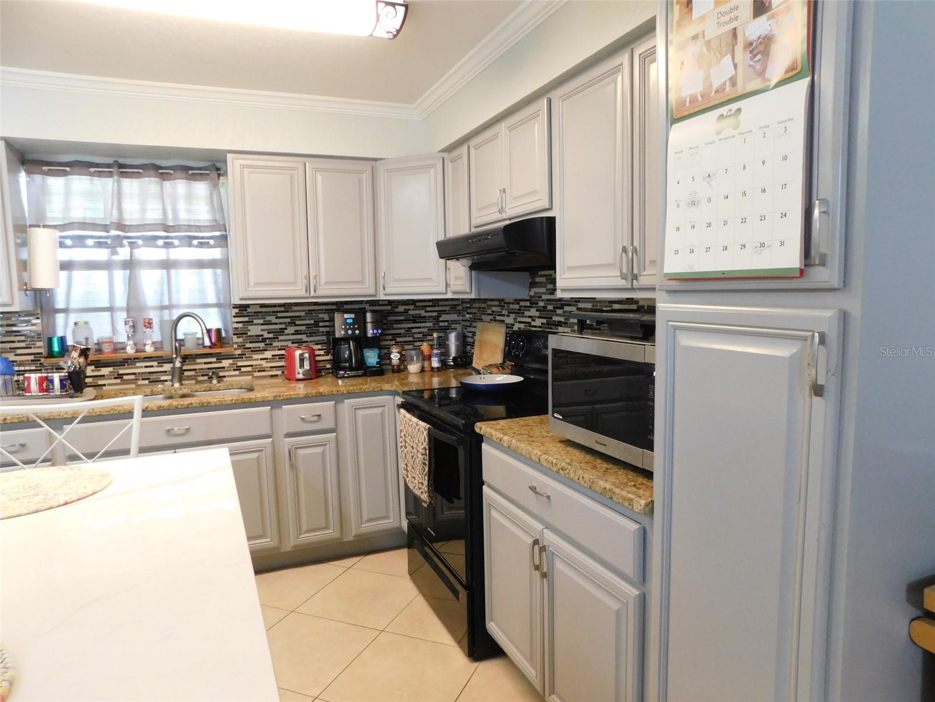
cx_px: 468
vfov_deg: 58.9
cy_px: 351
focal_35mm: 23
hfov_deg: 73.9
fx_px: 621
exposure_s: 1/15
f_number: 3
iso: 400
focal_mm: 4
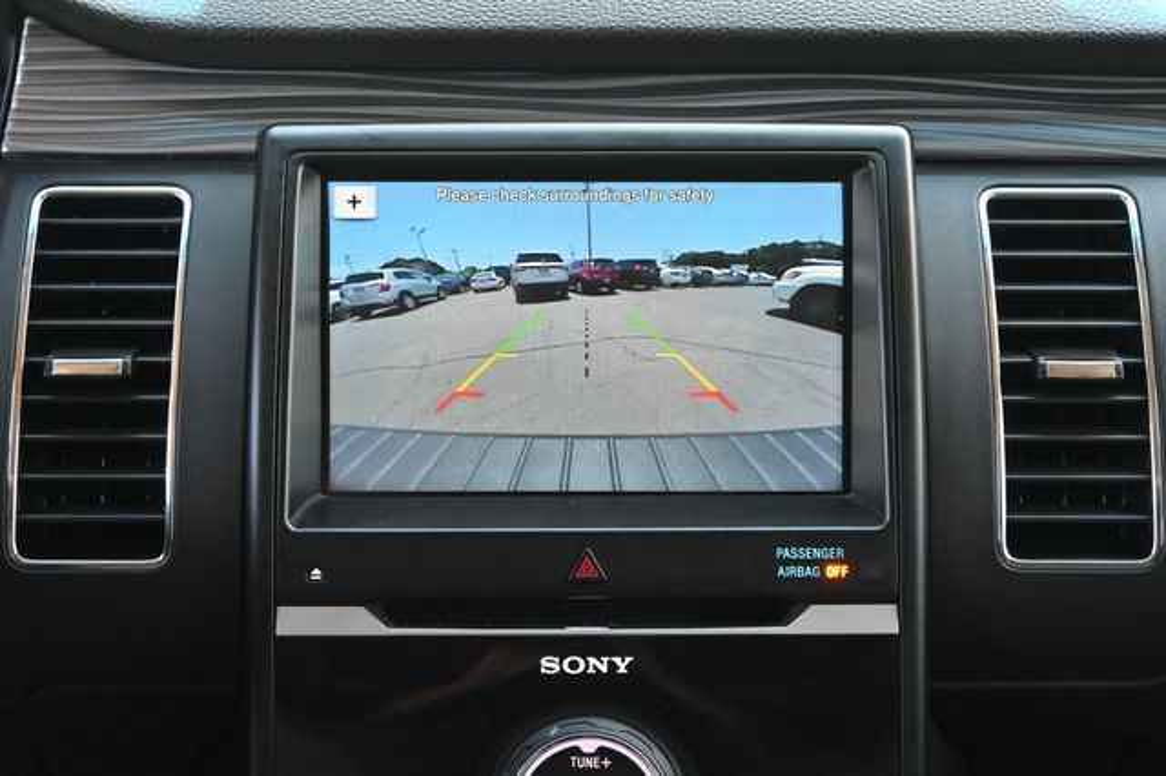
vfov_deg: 18.2
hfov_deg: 27.0
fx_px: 2428
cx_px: 583
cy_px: 388
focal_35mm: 75
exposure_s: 1/125
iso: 2500
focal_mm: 50
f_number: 6.3
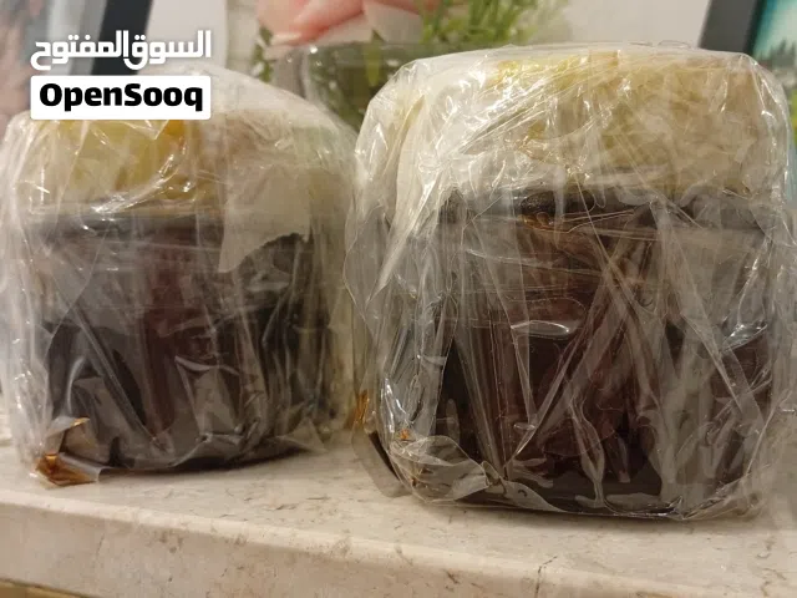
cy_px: 299
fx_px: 898
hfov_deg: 47.9
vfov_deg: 36.8
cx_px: 398
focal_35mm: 39
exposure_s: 1/25
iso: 571
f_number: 1.8
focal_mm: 3.98
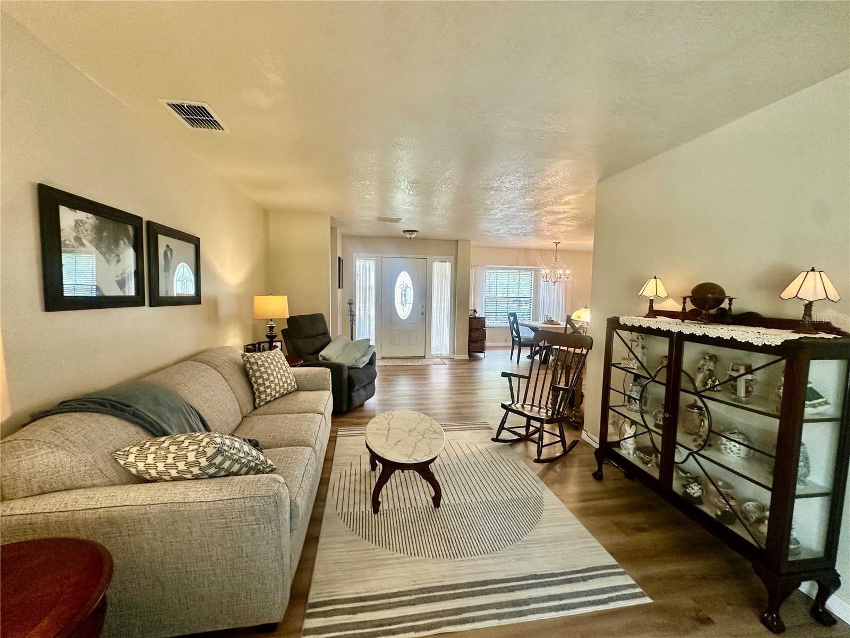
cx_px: 425
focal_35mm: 14
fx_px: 344
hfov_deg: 102.1
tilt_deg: -5.3
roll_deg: -1.6
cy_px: 319
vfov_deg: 85.7
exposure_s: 1/60
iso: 200
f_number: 2.2
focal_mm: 2.22
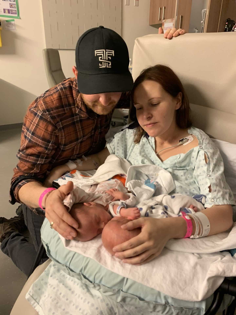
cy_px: 158
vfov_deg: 67.3
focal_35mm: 26
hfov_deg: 53.1
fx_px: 236
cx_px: 118
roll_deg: +0.1
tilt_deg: -21.3
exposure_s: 1/40
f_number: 1.8
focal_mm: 4.25
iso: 250
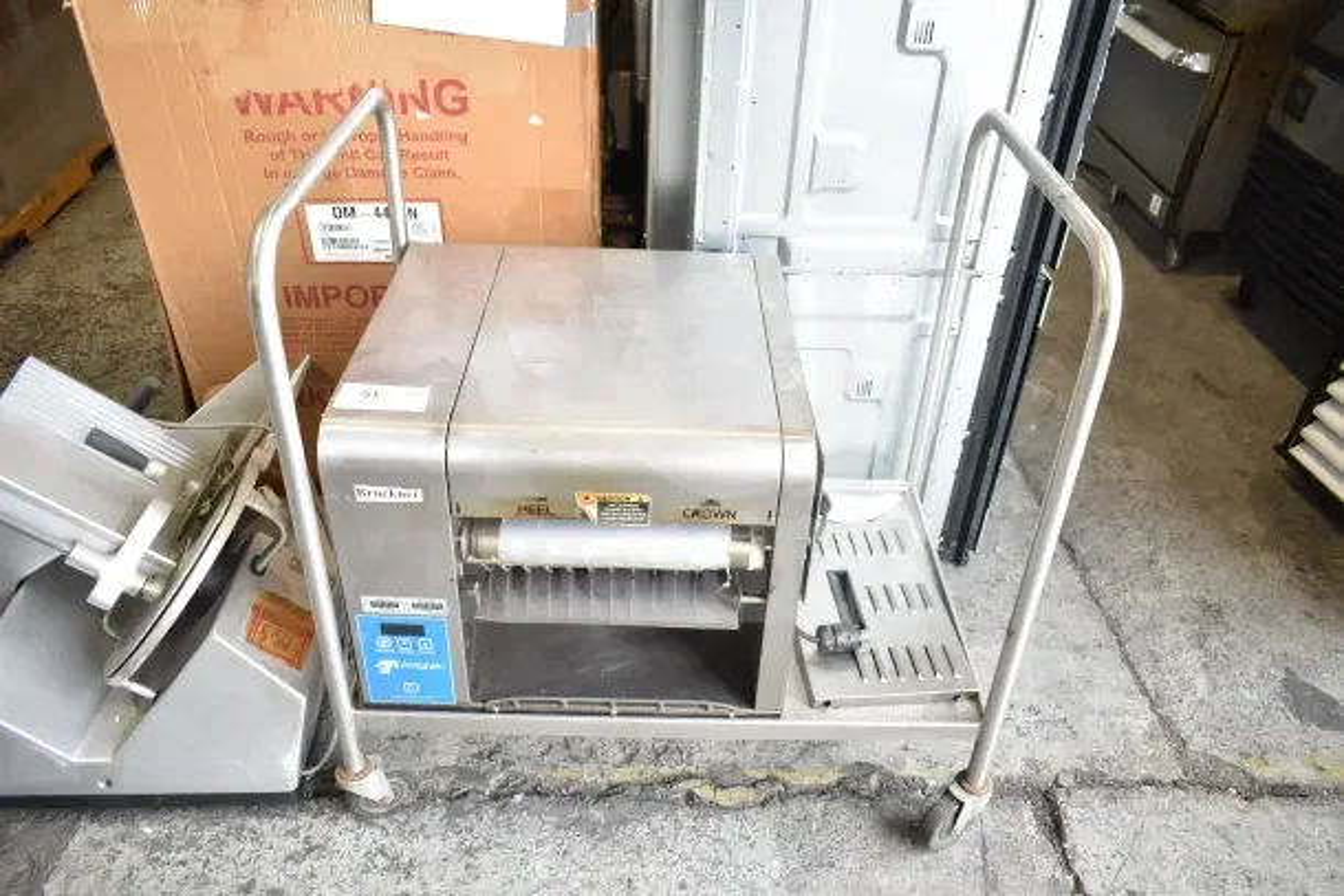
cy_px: 448
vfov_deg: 48.0
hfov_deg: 67.4
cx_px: 672
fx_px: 1008
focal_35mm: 27
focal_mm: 18
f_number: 3.5
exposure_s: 1/50
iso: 200
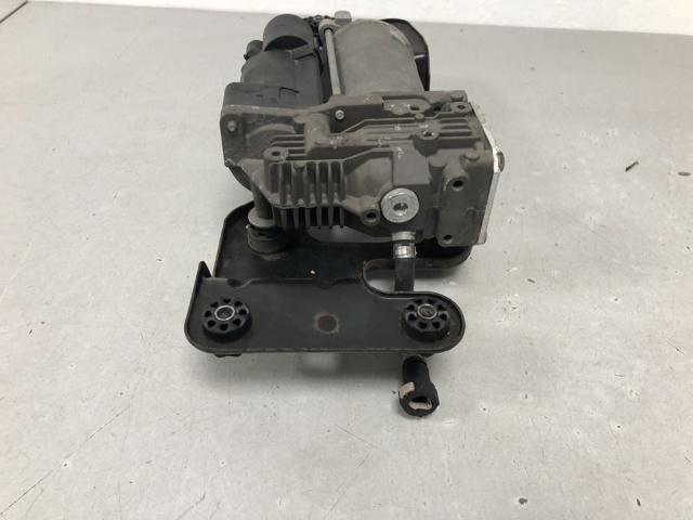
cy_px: 260
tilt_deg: -44.4
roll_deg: +0.7
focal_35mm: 28
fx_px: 561
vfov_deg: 49.7
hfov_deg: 63.4
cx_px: 346
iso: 40
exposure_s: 1/25
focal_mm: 4
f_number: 1.8
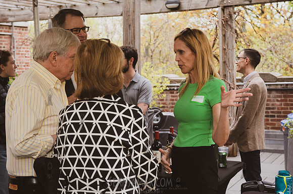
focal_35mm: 59
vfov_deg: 23.1
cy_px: 105
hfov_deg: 34.2
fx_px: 475
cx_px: 157
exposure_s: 1/200
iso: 1000
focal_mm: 52
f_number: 4.5
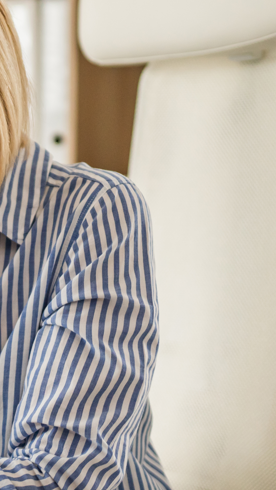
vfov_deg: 18.6
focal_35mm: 115
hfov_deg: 10.2
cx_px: -122
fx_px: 1496
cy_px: 221
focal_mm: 35
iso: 800
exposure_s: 1/1600
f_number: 1.6
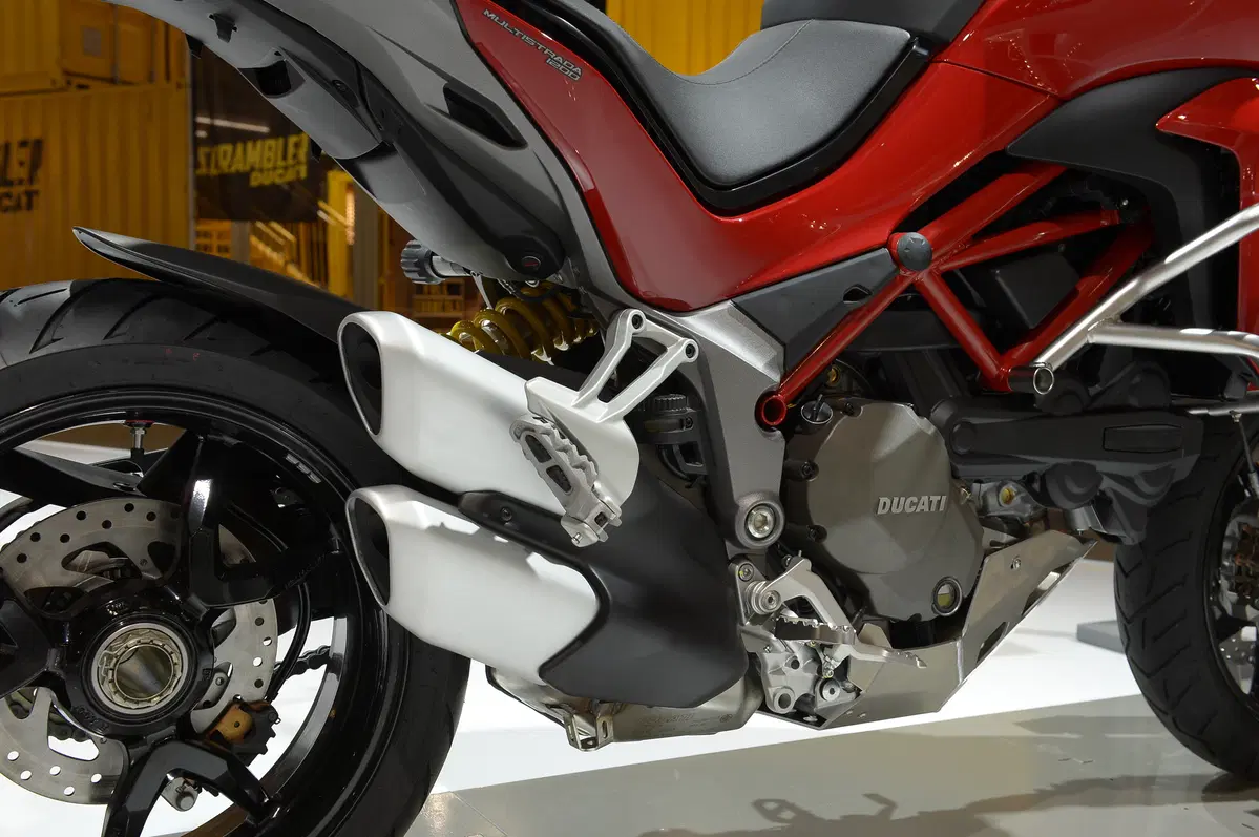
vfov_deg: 30.5
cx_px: 630
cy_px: 418
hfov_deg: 44.5
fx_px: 1537
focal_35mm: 44
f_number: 8
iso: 800
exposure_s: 1/160
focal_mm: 44
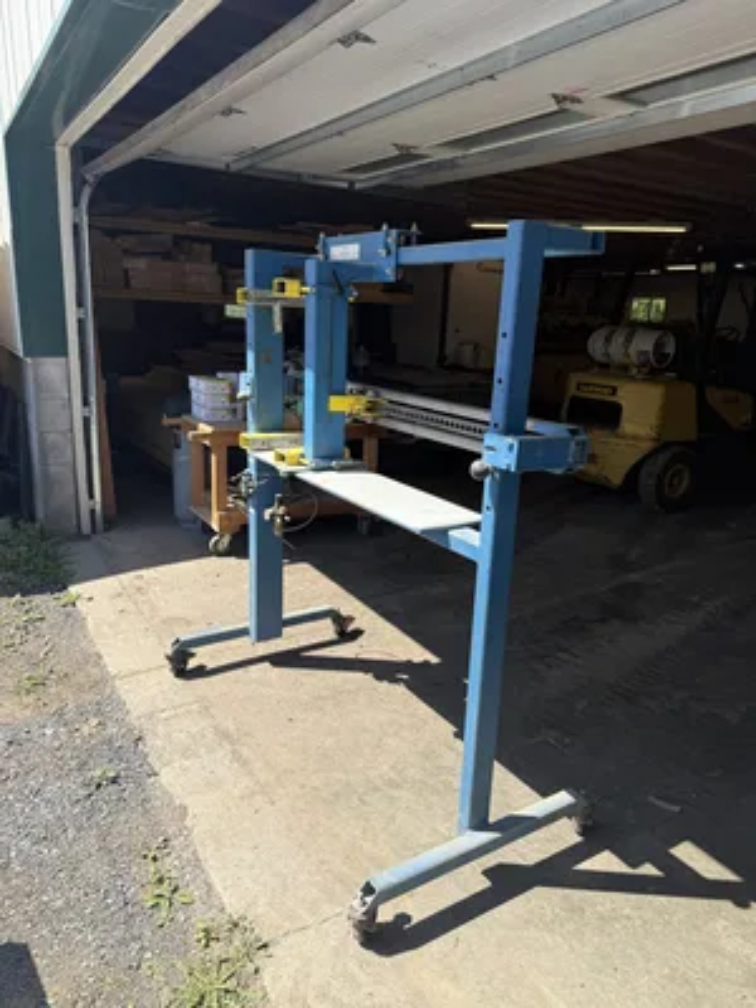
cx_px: 378
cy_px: 504
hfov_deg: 56.8
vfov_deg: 71.6
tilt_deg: -15.3
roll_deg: -2.0
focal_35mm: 24
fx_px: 699
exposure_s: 1/2370
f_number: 1.78
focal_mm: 6.76
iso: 80
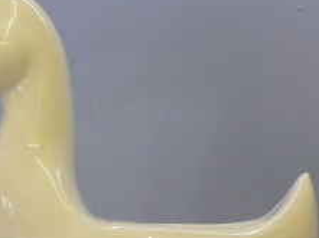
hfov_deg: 8.1
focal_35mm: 246
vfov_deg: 6.0
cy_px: 237
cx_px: 89
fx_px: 2263
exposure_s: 1/40
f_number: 3.2
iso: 100
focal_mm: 17.7
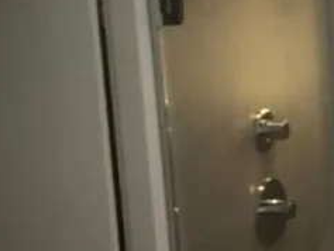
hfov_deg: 11.7
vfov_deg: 9.1
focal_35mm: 162
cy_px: 41
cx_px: 492
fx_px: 1564
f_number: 2.2
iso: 160
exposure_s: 1/50
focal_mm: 2.87
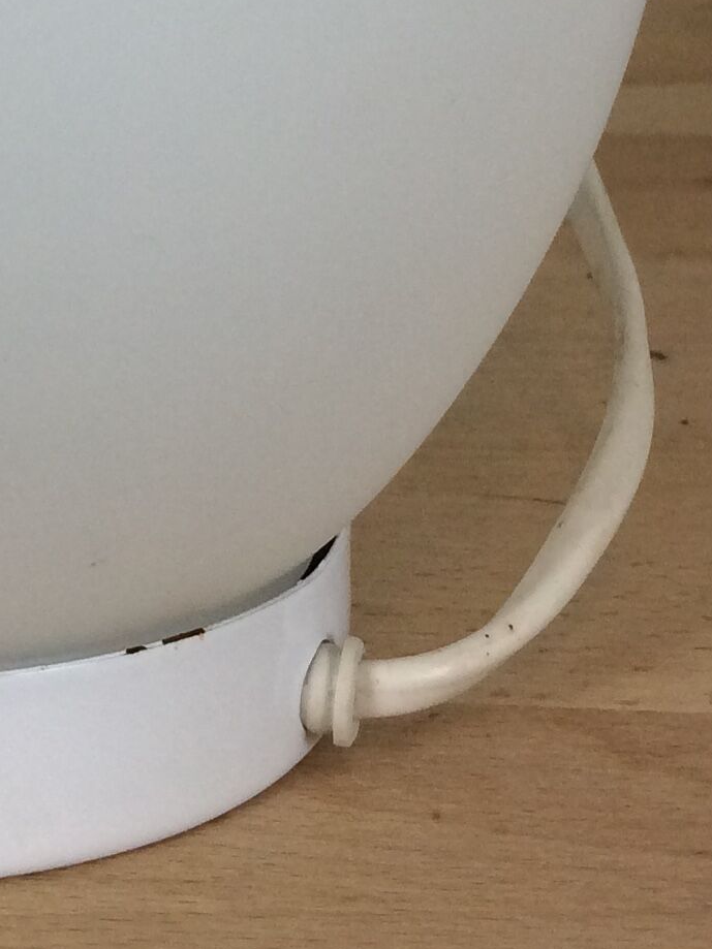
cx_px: -124
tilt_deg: -4.5
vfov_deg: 17.6
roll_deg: +1.9
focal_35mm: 103
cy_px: -359
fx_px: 2825
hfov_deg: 14.0
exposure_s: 1/100
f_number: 2.2
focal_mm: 4.15
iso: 64
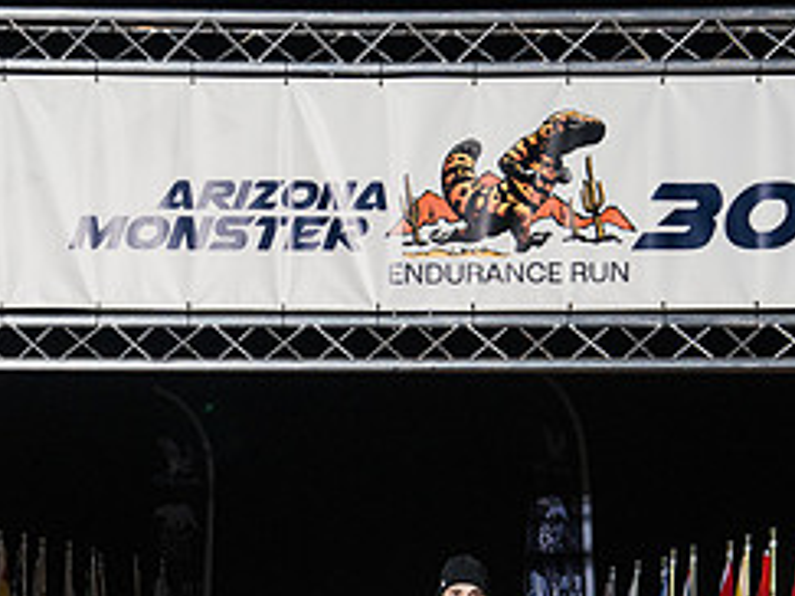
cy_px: 637
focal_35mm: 106
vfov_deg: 13.7
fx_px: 2433
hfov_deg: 18.5
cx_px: 330
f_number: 3.2
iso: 640
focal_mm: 43
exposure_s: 1/250
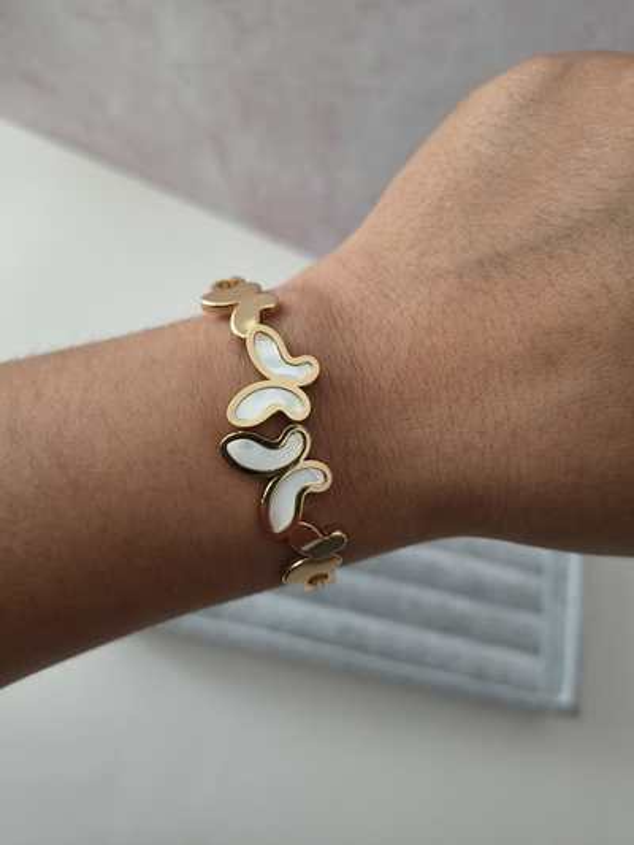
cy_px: 422
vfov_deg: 71.6
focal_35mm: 24
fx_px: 586
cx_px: 317
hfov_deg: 56.8
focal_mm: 5.56
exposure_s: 1/100
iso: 557
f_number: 1.8
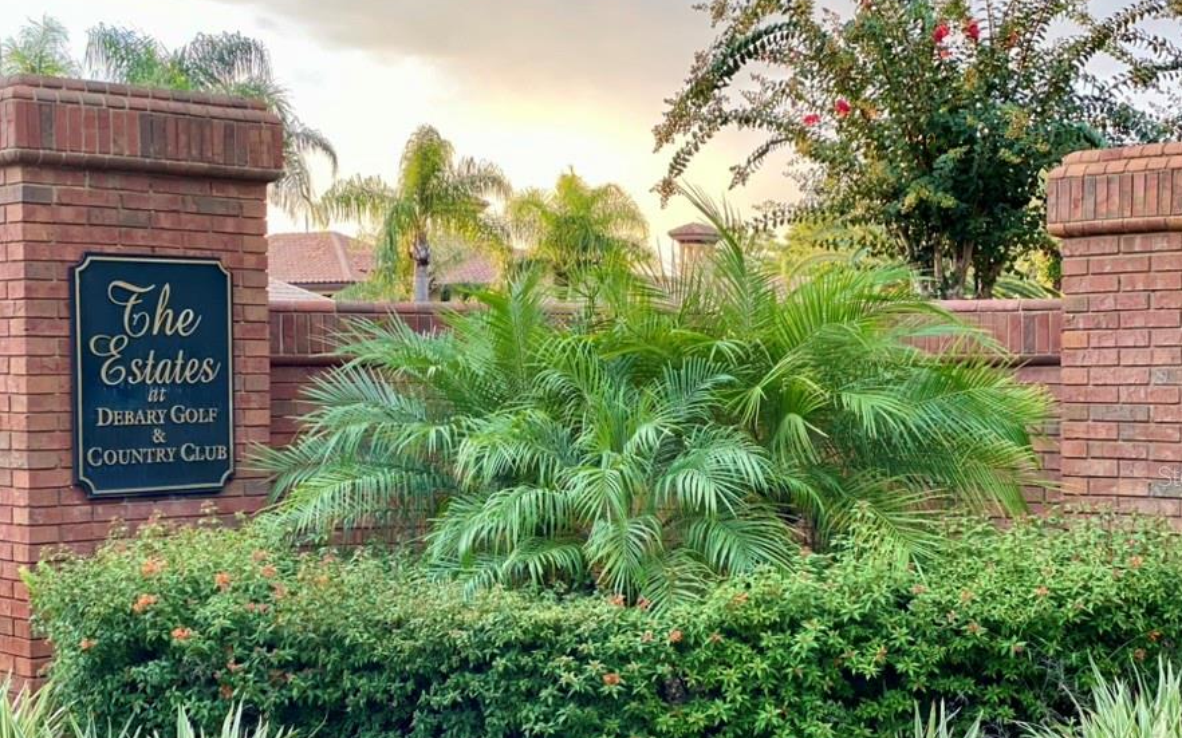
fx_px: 2061
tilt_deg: -1.9
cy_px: 475
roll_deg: -1.0
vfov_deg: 20.3
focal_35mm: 64
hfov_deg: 32.0
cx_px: 598
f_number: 2
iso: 80
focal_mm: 6
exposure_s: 1/122
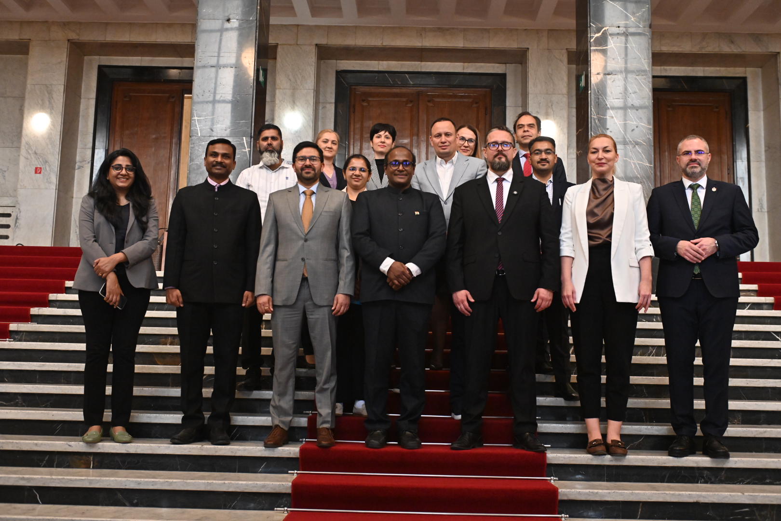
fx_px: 824
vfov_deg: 35.1
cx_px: 390
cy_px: 260
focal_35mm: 38
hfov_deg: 50.7
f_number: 4
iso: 3200
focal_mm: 38
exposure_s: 1/250
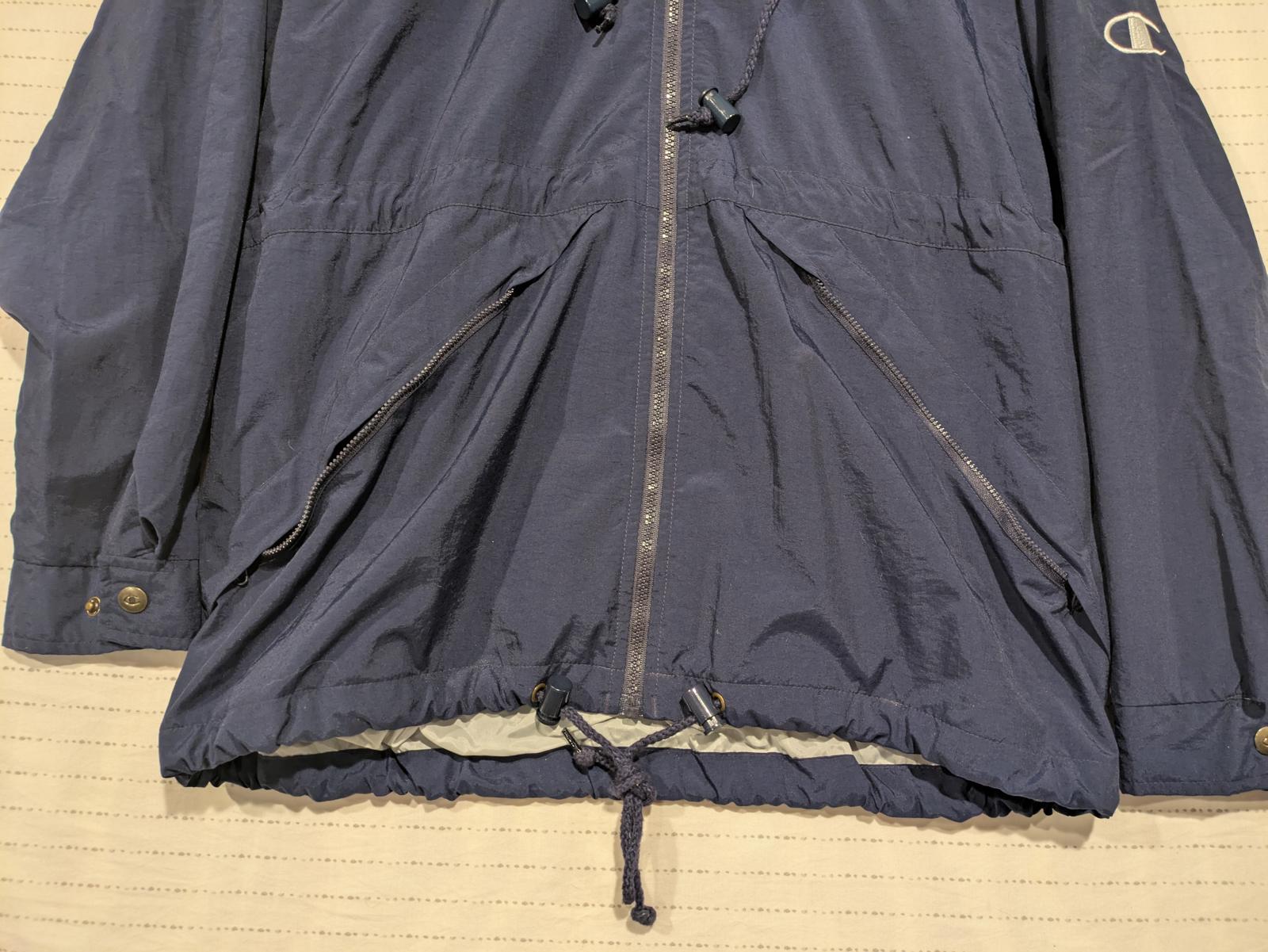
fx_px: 916
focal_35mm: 25
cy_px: 476
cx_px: 634
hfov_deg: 69.4
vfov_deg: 54.9
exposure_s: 1/30
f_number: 1.89
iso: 182
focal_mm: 5.43
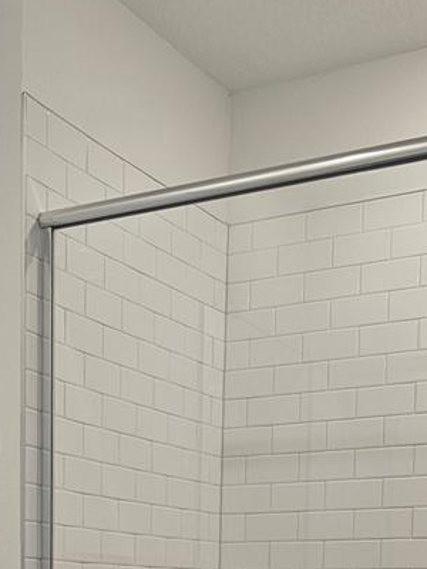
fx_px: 1135
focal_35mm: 69
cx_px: 147
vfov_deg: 25.7
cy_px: 654
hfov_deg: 21.2
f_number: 1.7
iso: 125
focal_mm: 6.3
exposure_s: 1/120
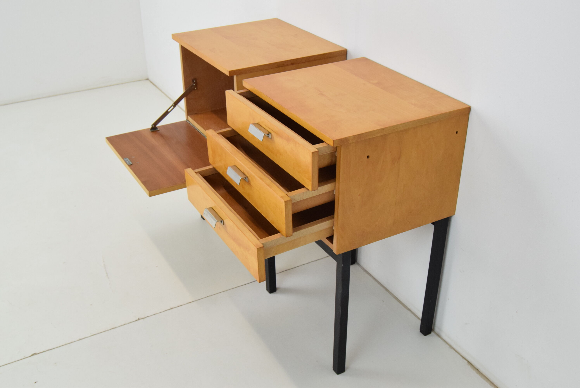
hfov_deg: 49.5
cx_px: 290
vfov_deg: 34.3
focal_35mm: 39
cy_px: 194
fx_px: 629
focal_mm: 26
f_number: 7.1
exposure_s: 1/200
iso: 1600
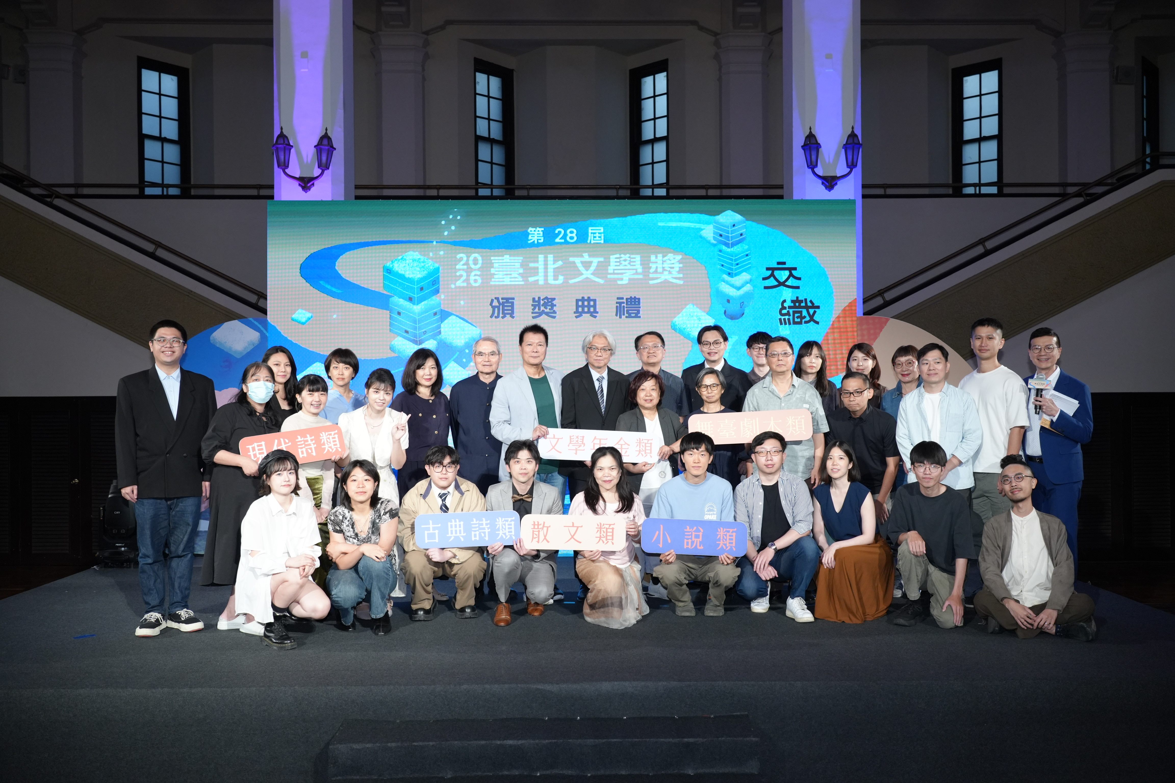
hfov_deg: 60.3
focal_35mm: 31
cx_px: 588
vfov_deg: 42.3
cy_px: 392
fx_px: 1012
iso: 2000
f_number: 5
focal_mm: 31
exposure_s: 1/200
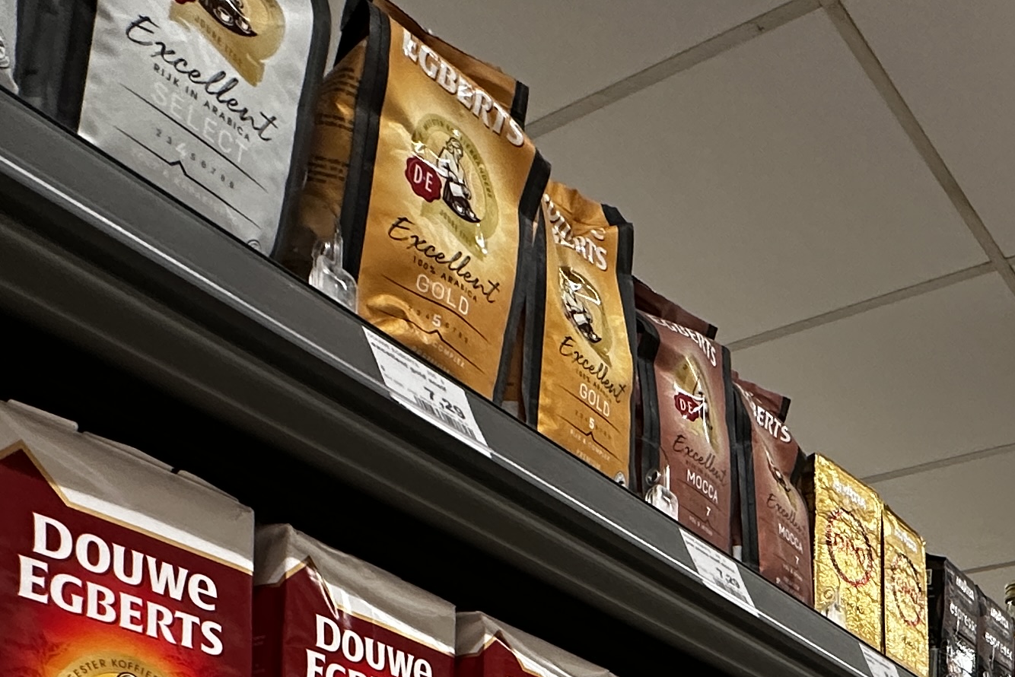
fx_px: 1241
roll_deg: -1.4
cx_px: 864
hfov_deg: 41.8
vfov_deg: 23.3
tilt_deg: +0.4
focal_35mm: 44
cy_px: 1064
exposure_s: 1/100
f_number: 2.2
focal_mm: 2.22
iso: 200
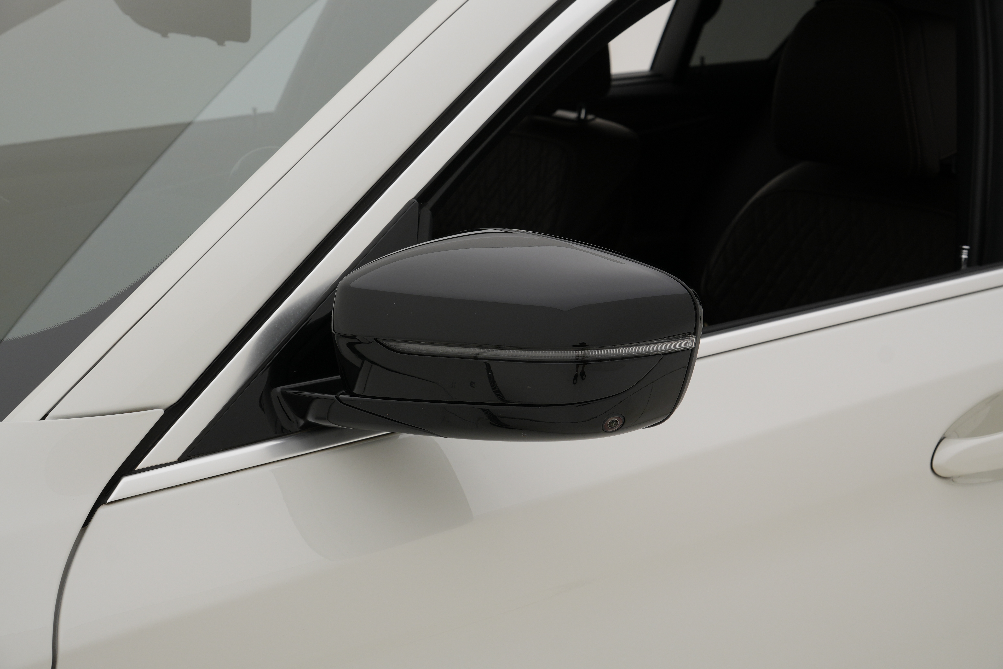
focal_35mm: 64
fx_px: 1776
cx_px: 502
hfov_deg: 31.5
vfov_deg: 21.3
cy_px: 334
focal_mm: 42.5
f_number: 8
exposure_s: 1/50
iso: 160
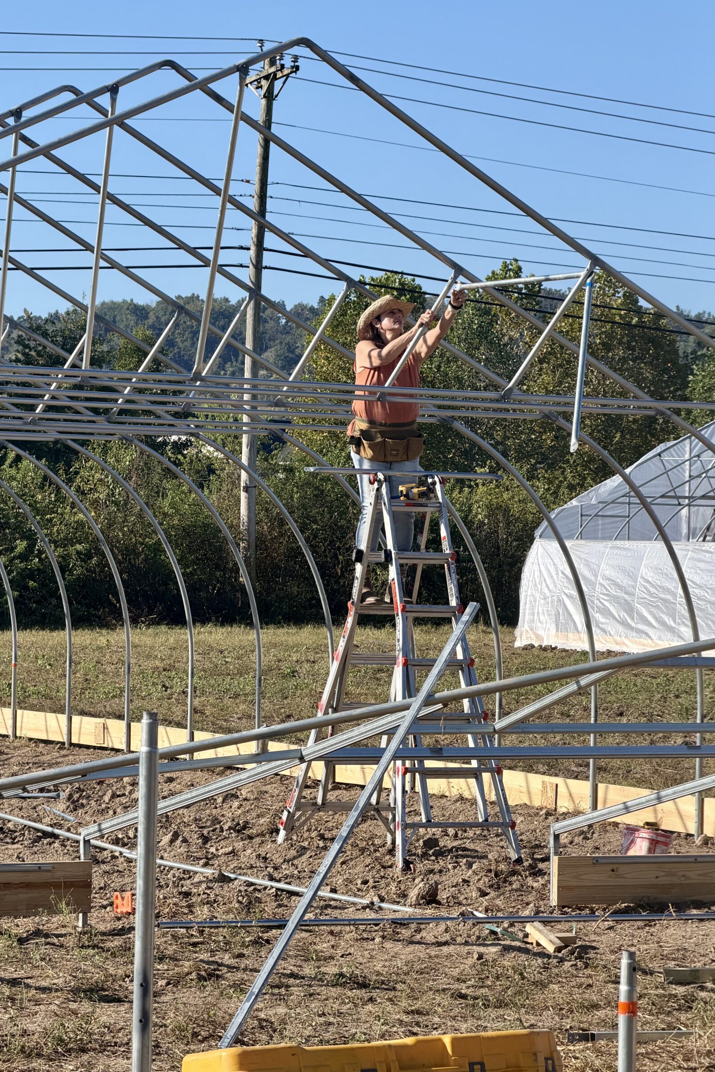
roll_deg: -0.8
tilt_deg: +1.3
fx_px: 3336
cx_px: 291
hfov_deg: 12.2
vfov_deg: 18.3
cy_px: 551
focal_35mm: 112
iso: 32
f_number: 2.8
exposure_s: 1/638
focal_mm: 16.89
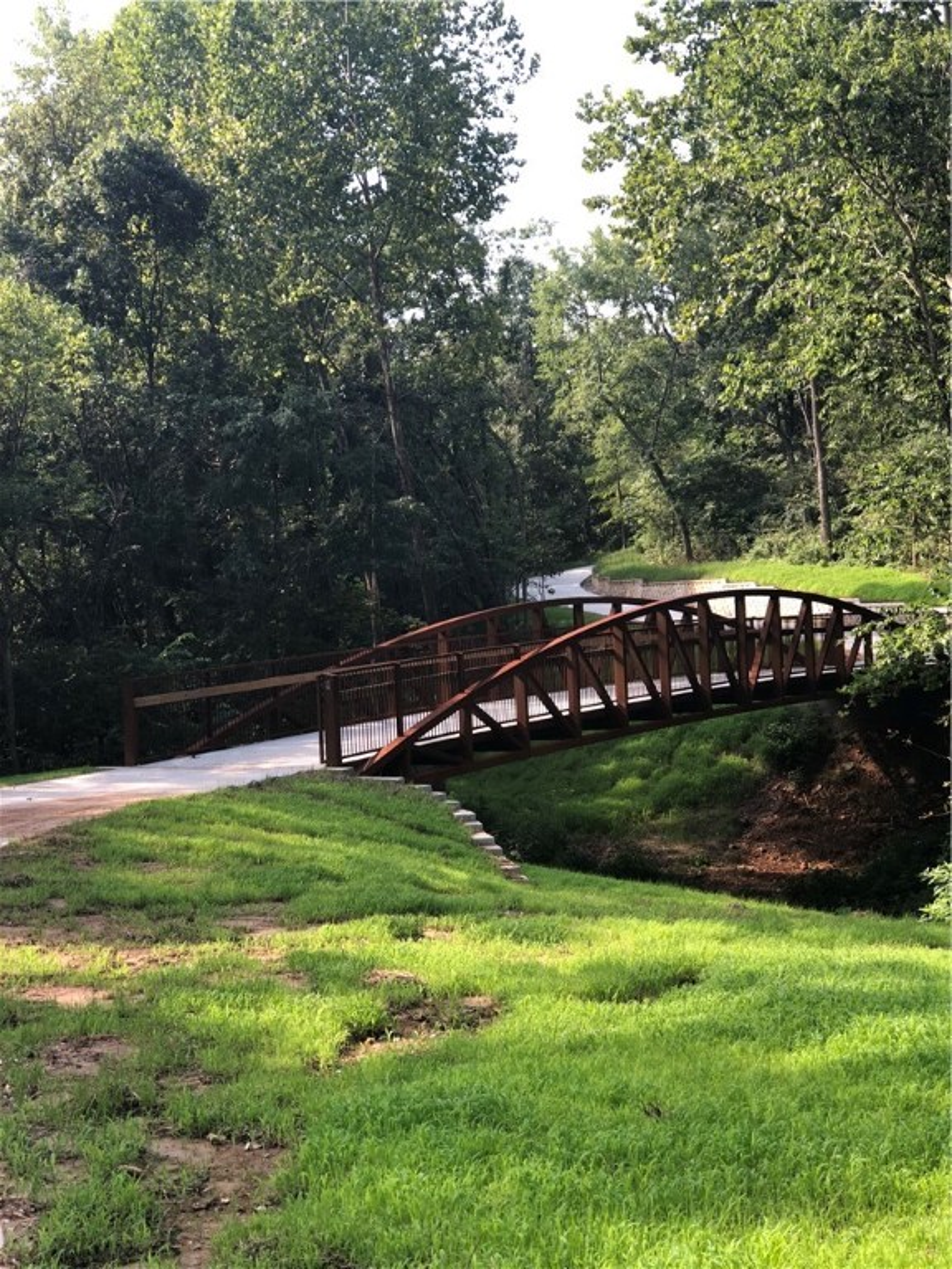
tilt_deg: +1.4
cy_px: 634
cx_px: 476
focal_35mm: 57
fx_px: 2090
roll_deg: +2.4
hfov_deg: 25.7
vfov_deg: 33.8
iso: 20
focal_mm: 6.6
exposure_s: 1/60
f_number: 2.8
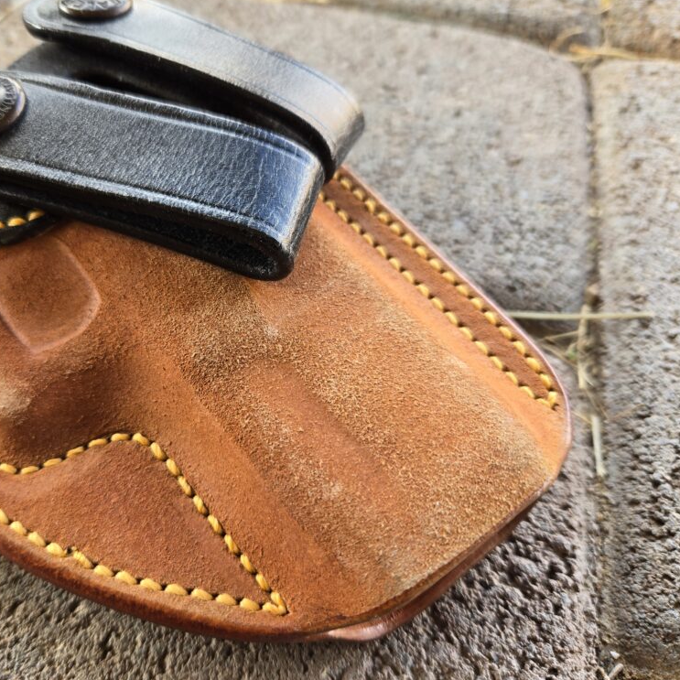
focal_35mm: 28
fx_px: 622
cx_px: 250
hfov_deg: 56.5
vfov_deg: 57.3
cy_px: 330
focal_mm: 5.4
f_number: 1.8
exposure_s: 1/180
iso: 64
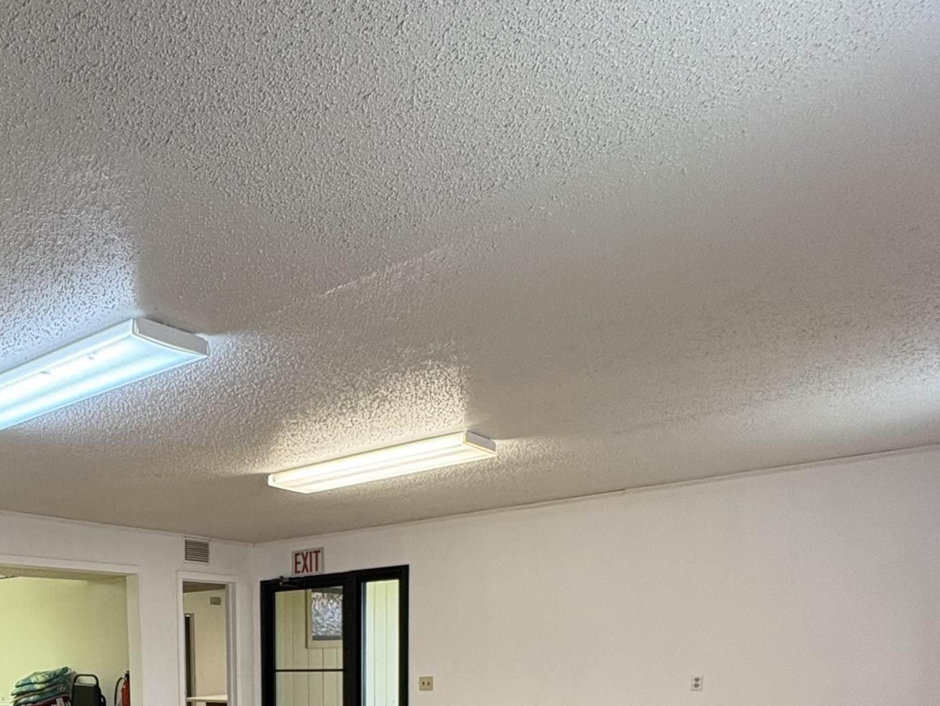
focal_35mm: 31
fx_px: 842
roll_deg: +2.3
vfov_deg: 39.0
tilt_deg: -4.6
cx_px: 110
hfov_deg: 52.0
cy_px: 739
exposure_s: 1/60
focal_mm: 2.22
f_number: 2.2
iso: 160
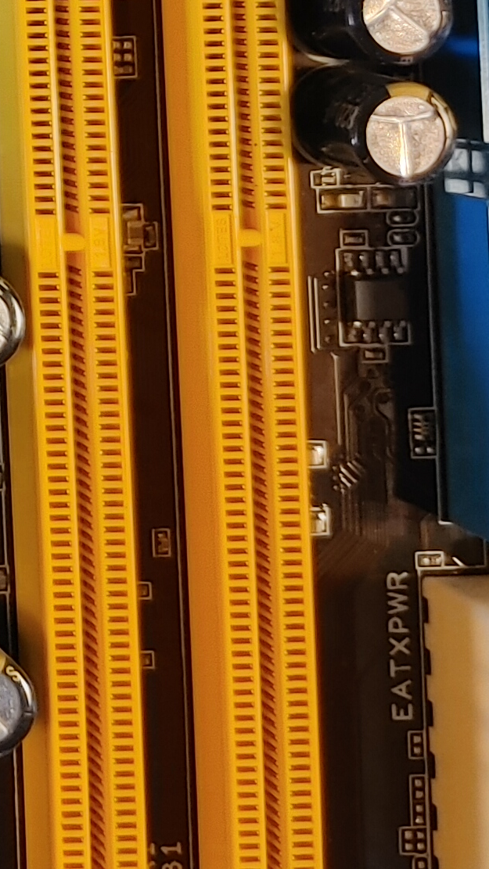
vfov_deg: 19.7
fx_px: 2351
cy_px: -167
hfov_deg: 10.1
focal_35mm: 102
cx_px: -755
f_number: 1.8
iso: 200
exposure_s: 1/100
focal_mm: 4.81
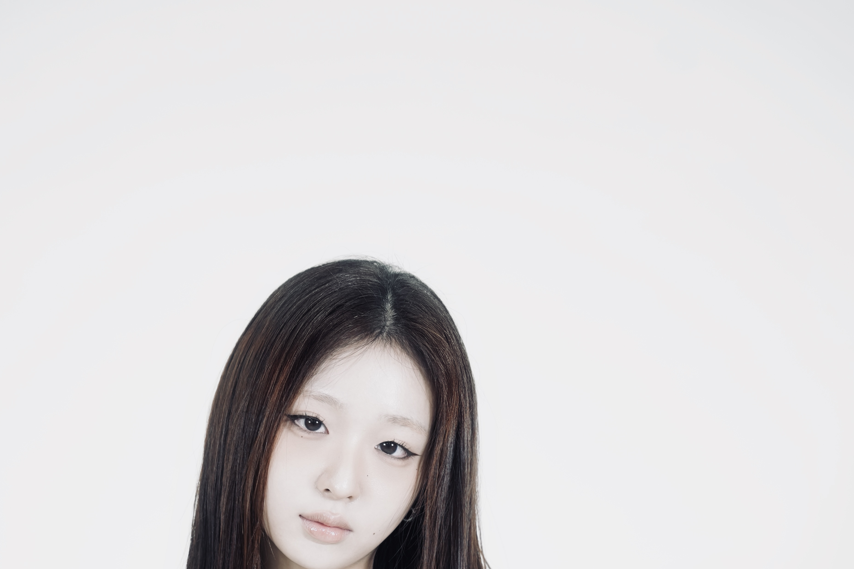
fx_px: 3131
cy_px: 698
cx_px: 340
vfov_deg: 10.2
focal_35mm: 132
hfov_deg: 15.5
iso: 250
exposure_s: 1/100
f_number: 2.8
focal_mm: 70
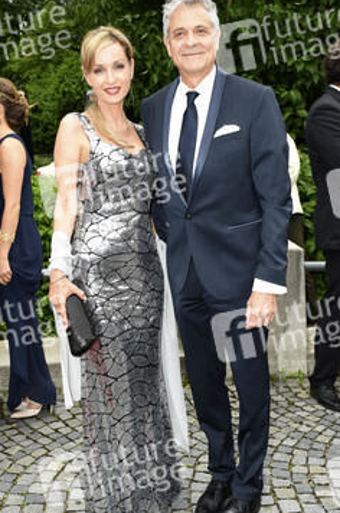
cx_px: 154
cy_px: 256
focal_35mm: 46
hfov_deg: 29.4
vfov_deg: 43.2
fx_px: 648
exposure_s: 1/60
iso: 400
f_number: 5.6
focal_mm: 27
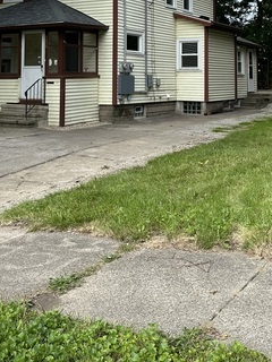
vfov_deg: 35.8
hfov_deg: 29.1
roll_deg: -1.0
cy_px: 33
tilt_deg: +4.5
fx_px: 524
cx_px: 138
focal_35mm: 50
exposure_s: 1/1587
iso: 80
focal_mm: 6.86
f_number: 1.78
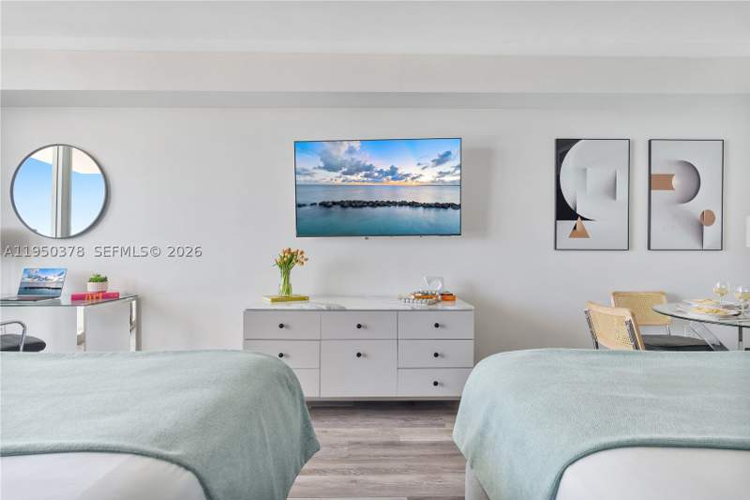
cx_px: 375
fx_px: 396
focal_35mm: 19
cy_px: 250
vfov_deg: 64.5
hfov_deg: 86.9
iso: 640
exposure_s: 1/50
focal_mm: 19
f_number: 8
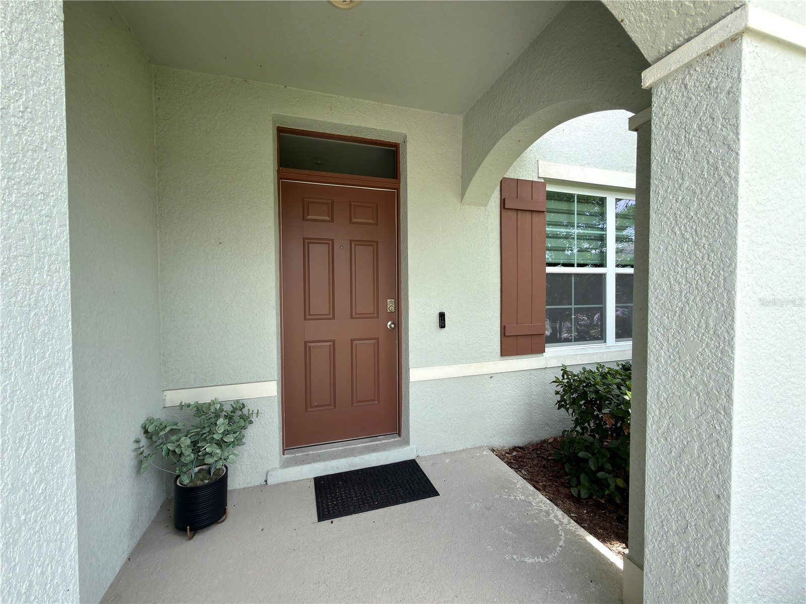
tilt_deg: -1.6
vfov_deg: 85.7
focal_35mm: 14
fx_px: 326
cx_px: 403
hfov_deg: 102.1
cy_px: 302
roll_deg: +1.0
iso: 16
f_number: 2.2
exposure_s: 1/155
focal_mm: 2.22
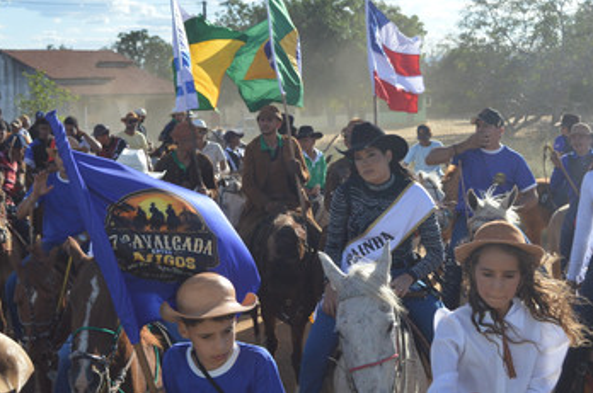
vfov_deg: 24.1
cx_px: 271
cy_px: 172
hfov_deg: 35.7
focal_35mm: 56
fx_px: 921
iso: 400
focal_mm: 26
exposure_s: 1/1600
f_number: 5.6
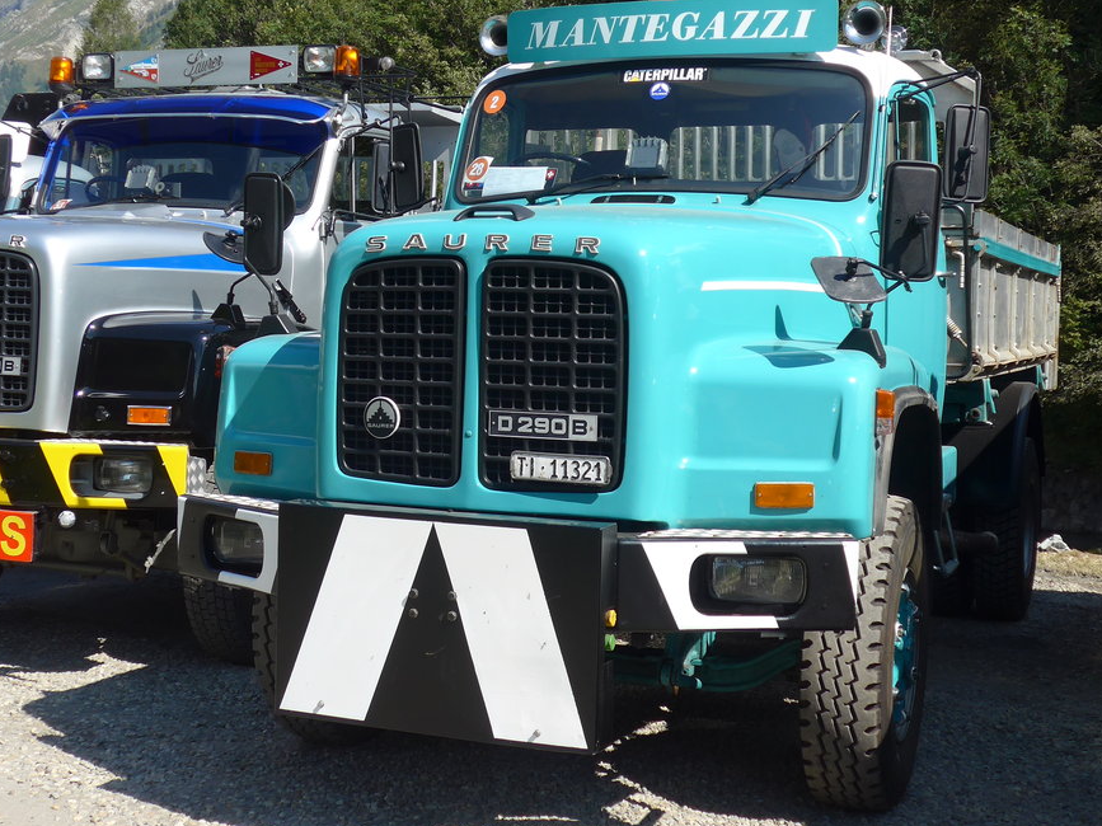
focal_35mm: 54
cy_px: 347
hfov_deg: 35.5
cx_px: 530
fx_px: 1719
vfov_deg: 27.0
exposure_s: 1/1300
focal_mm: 8
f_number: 2.8
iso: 80
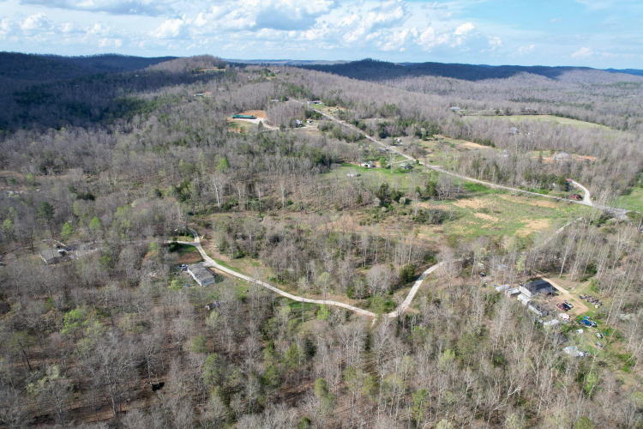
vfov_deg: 57.2
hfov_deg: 78.6
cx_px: 322
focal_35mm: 22
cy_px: 214
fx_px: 393
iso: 100
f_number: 2.8
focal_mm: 8.38
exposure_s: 1/1000
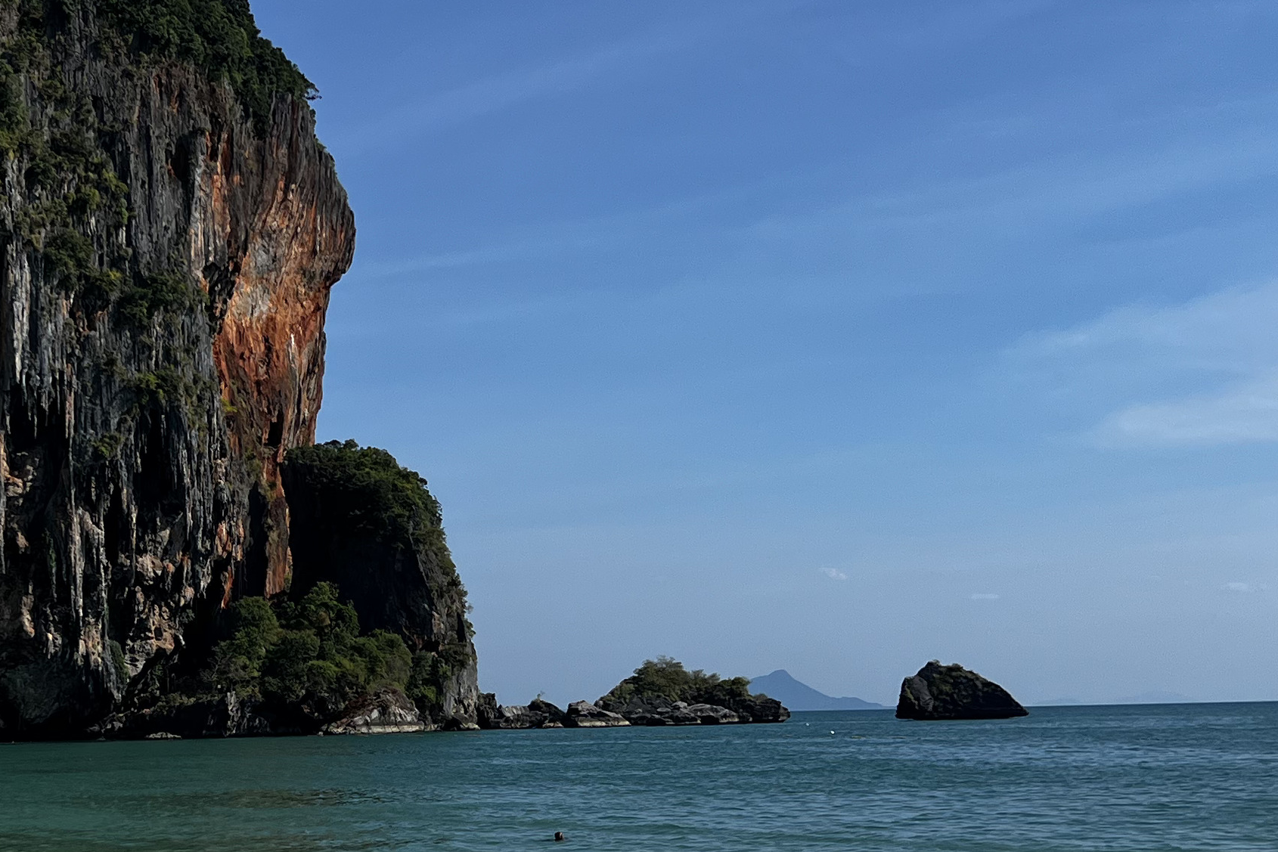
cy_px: 592
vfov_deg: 21.1
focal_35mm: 64
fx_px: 2272
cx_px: 312
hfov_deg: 30.9
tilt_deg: +3.9
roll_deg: +1.7
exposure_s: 1/6993
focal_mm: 5.7
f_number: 1.5
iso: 50
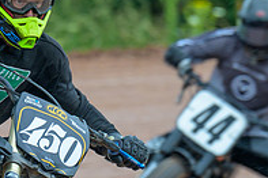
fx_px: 7416
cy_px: 180
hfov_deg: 2.1
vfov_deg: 1.4
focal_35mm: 997
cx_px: -74
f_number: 4
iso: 160
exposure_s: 1/400
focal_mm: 200
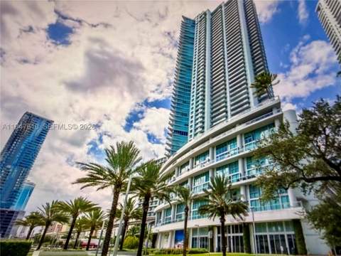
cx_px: 170
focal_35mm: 24
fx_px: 236
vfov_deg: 56.8
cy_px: 128
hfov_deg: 71.6
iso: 250
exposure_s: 1/121
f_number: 2.2
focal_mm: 2.22
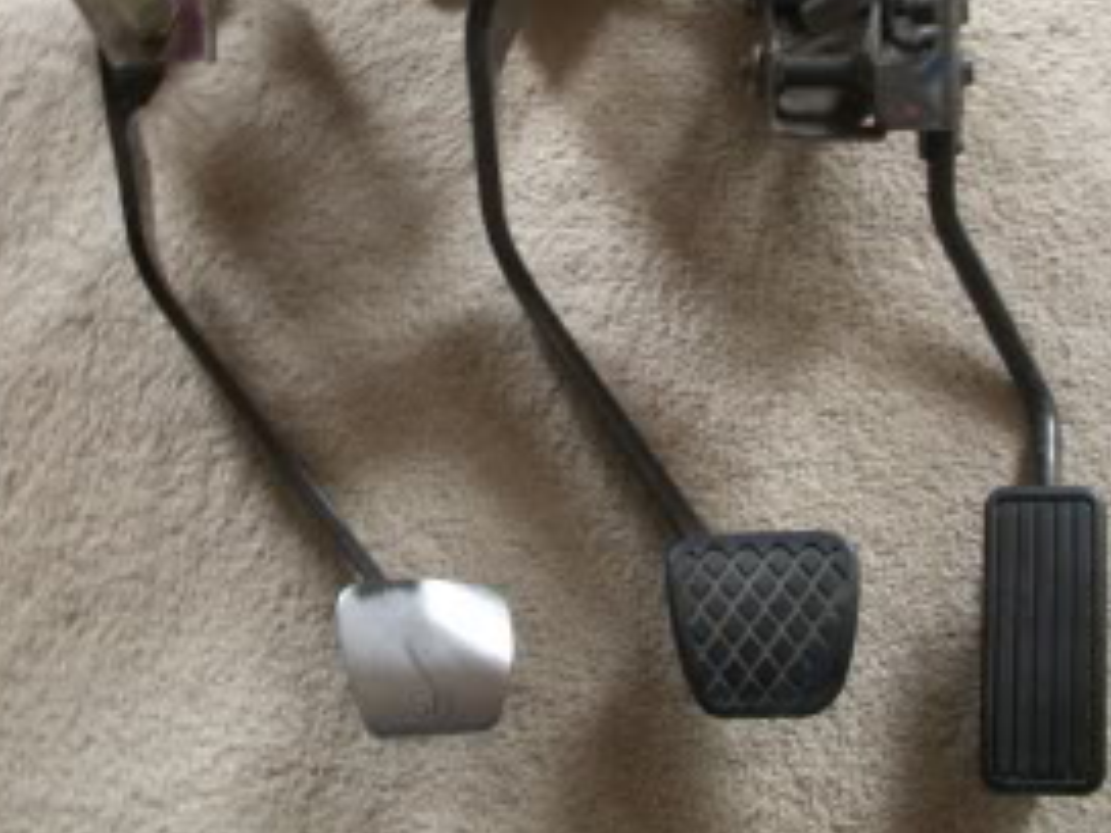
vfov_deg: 21.3
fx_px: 2182
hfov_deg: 28.6
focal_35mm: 68
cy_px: 153
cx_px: 543
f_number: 3.3
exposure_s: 1/8
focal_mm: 6.3
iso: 320
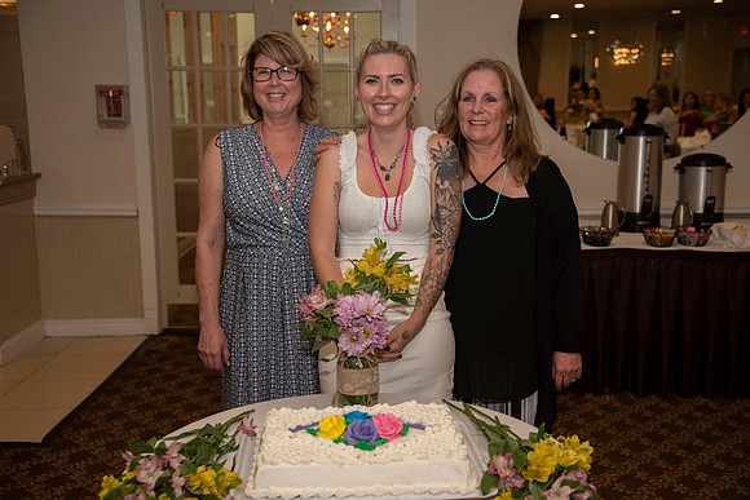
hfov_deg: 44.5
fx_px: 917
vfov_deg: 30.5
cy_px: 250
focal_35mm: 44
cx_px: 375
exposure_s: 1/200
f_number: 4
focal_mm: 44
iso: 640
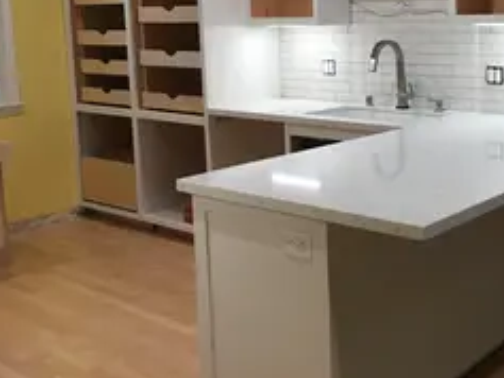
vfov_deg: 29.3
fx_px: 714
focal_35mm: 49
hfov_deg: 37.4
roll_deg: +0.8
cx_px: 408
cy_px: 106
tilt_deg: -7.0
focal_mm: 4.15
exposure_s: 1/30
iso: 64
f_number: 2.2
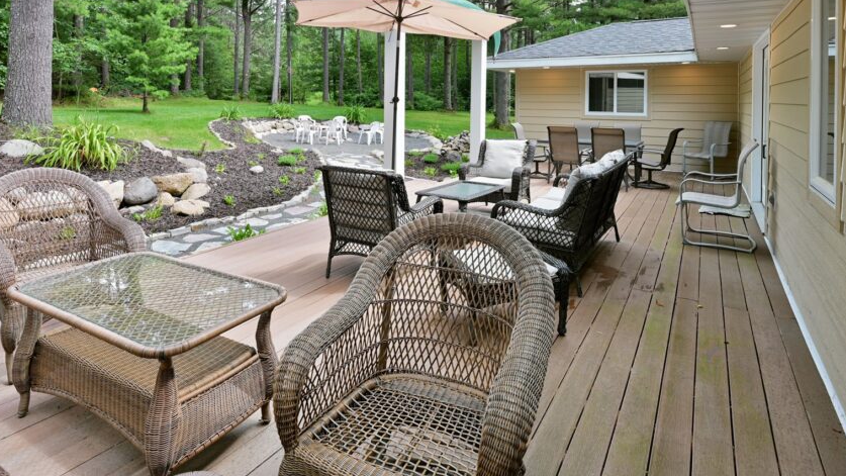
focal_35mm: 21
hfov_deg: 83.6
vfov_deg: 50.7
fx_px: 471
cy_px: 103
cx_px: 384
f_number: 5.6
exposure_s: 1/160
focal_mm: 14
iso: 100
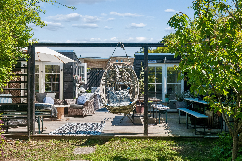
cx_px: 121
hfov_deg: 53.1
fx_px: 242
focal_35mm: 36
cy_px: 80
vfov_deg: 36.9
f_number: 10
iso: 200
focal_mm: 24
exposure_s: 1/400
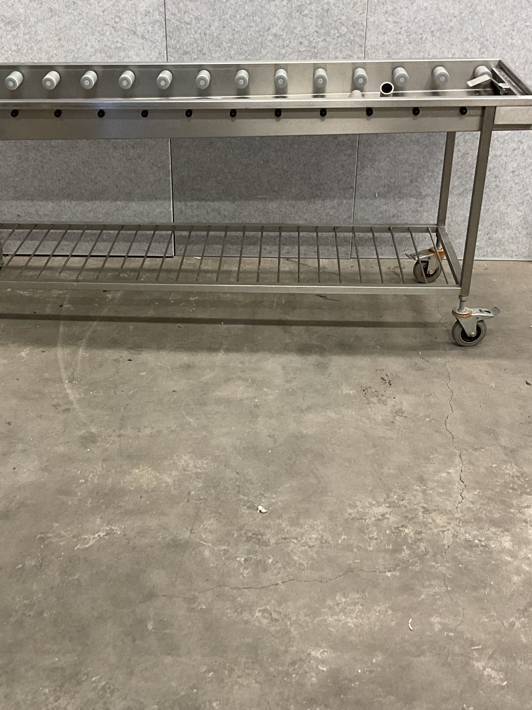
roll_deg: +0.2
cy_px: 344
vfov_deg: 44.8
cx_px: 208
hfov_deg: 34.2
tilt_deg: -29.0
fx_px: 861
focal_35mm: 42
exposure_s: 1/60
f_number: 1.8
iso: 160
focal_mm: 3
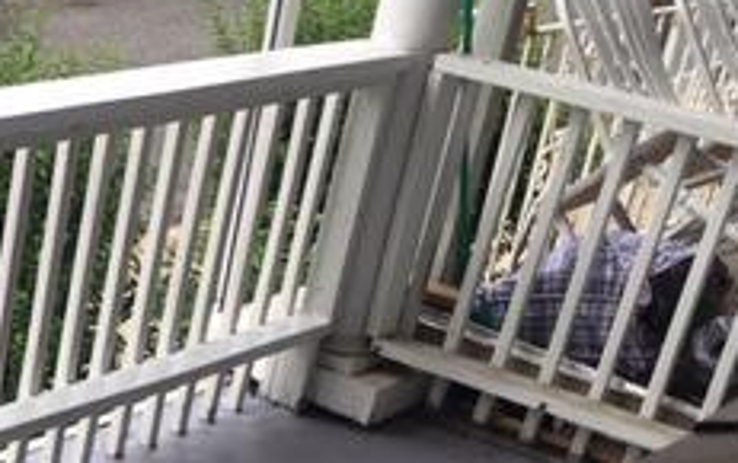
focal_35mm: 85
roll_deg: -9.0
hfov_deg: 23.0
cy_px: 520
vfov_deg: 15.0
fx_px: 1712
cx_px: -64
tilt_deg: -24.6
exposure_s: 1/615
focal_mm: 4.15
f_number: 2.2
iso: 25
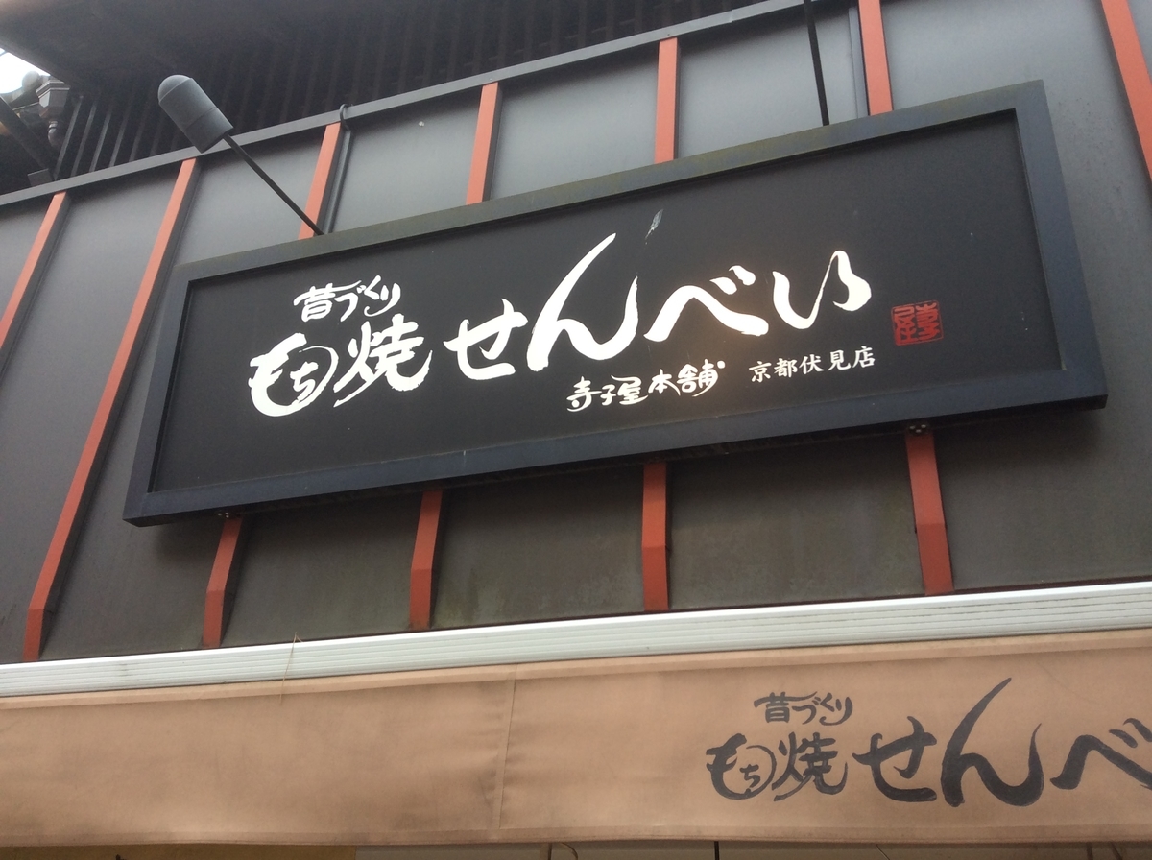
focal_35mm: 32
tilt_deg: +24.0
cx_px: 576
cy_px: 430
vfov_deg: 44.0
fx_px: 1063
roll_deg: -2.3
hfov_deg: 56.9
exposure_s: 1/163
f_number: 2.4
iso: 32
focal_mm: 3.3
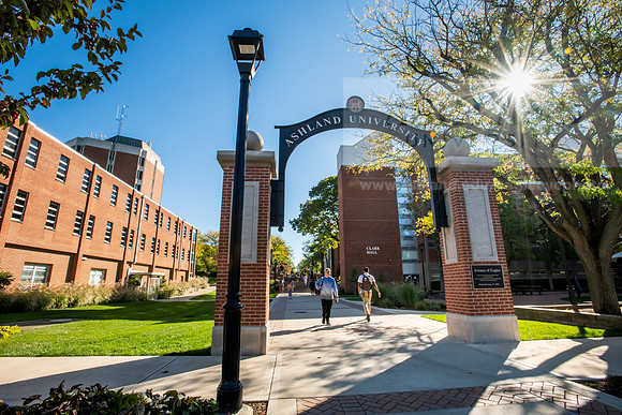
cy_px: 208
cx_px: 311
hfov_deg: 93.3
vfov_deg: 70.5
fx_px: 294
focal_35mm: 17
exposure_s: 1/160
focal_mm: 17
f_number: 22
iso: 1000
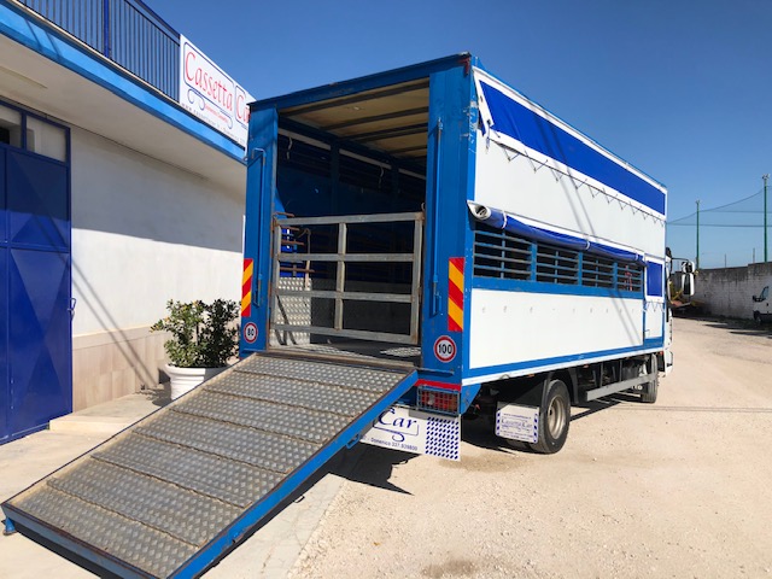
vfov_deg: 49.7
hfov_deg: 63.4
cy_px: 290
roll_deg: +1.5
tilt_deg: +0.2
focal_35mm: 28
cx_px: 386
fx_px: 624
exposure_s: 1/3205
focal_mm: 4
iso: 20
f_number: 1.8
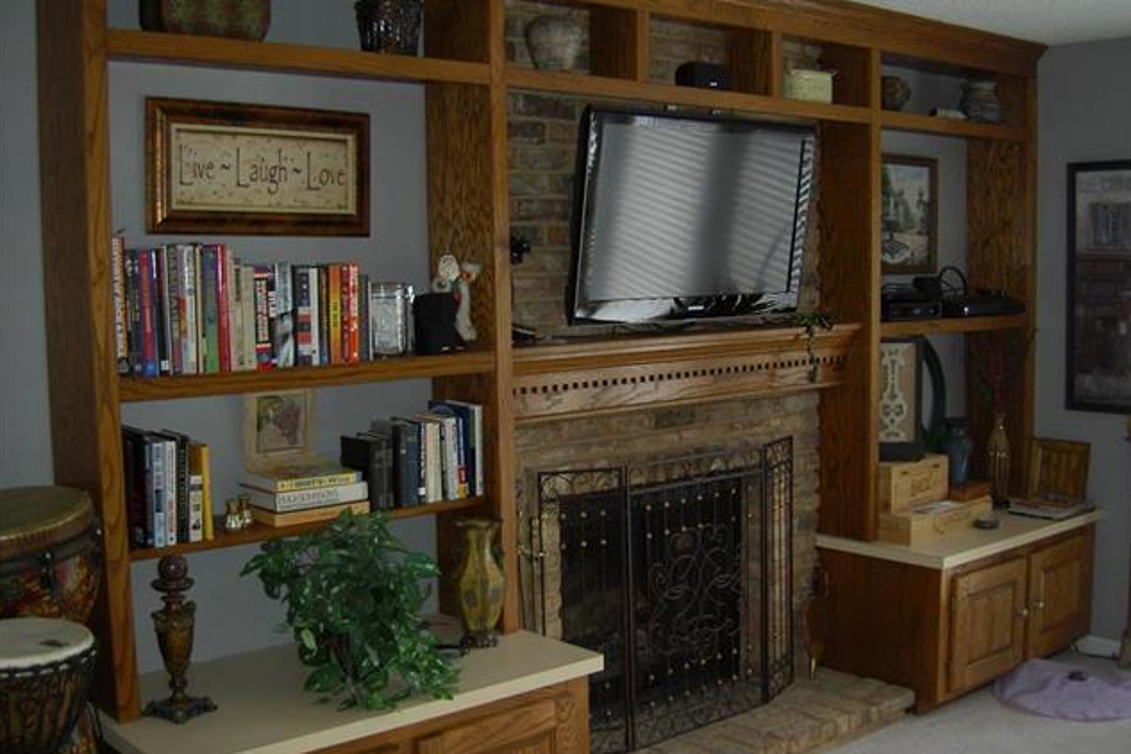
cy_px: 386
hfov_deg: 47.4
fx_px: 1288
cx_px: 568
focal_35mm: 41
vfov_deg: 32.6
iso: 100
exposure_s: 1/59.5
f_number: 2.8
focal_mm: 8
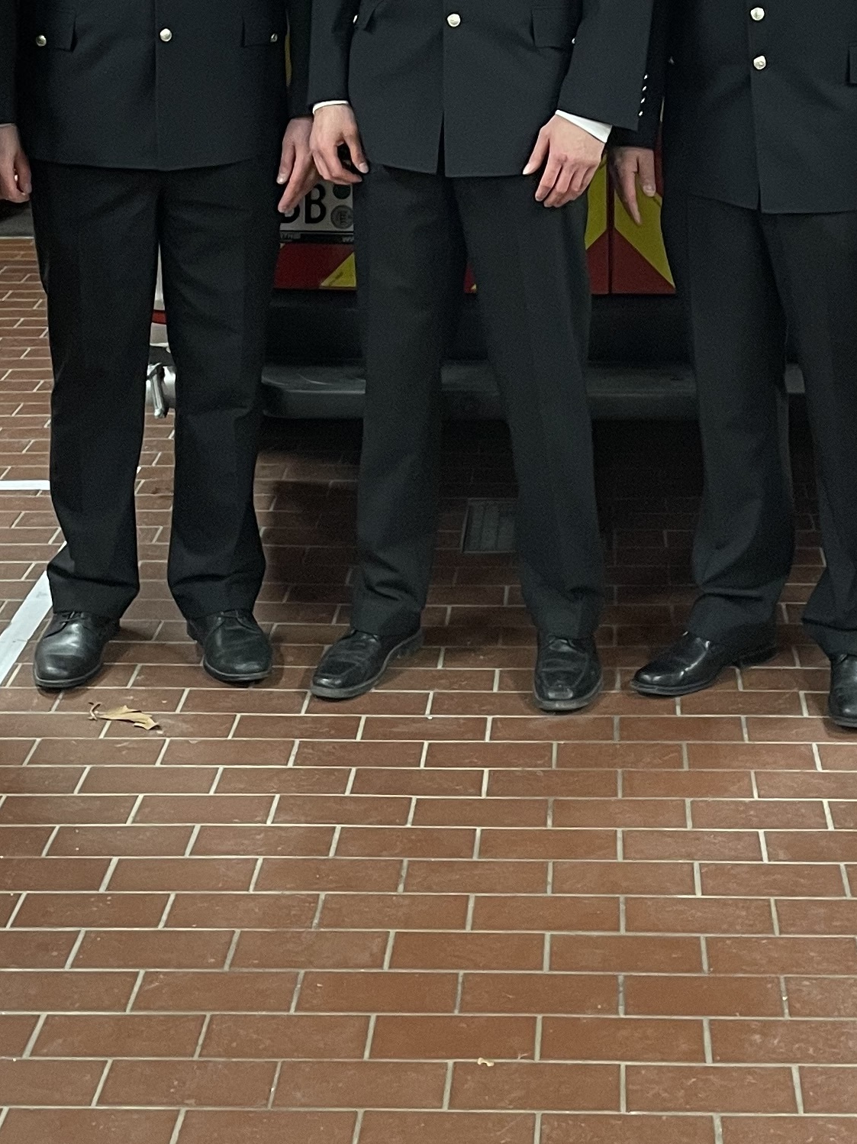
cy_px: -24
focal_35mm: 70
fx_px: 2311
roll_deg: -0.1
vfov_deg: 26.2
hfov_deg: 21.0
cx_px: 543
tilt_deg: -5.2
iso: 160
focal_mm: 4.2
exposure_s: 1/50
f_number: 1.6
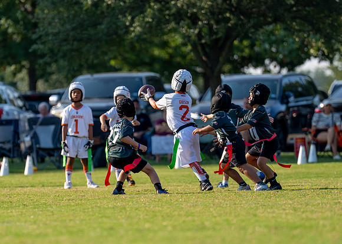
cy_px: 141
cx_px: 118
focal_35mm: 412
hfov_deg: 4.9
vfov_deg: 3.5
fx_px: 4005
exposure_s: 1/2000
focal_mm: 200
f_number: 2.8
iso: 200
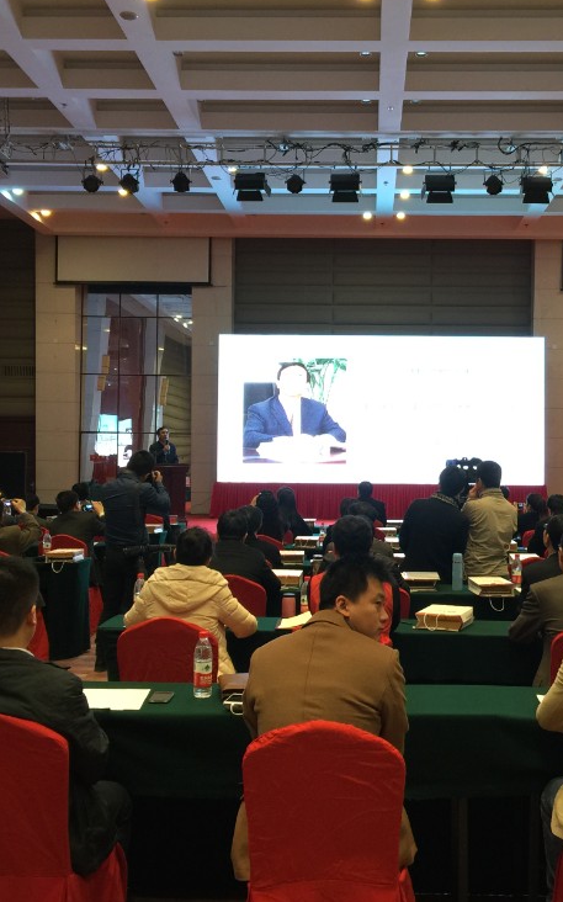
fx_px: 1032
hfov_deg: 30.4
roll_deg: -1.2
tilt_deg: +0.5
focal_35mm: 42
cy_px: 444
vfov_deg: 47.2
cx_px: 339
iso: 50
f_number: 2.2
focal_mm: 4.15
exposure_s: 1/15
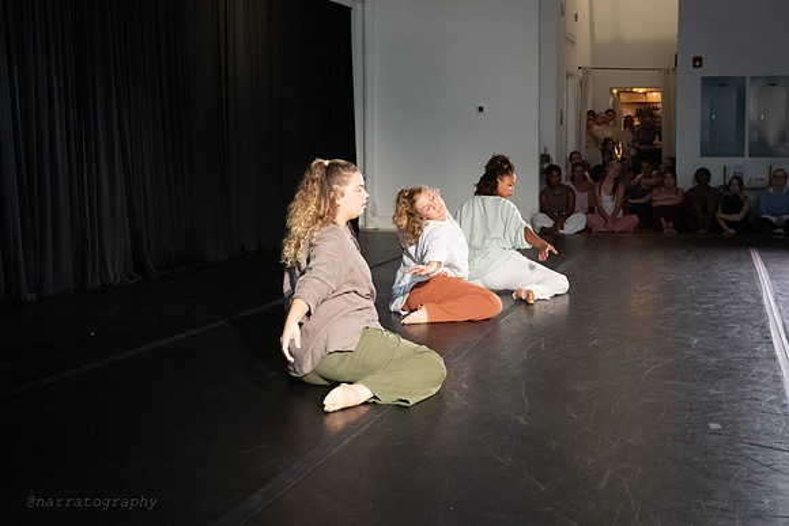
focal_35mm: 47
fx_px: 1039
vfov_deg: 28.4
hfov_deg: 41.2
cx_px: 496
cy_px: 237
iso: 6400
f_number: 4
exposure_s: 1/320
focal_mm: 36
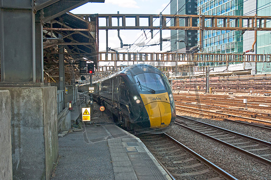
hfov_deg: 53.2
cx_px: 136
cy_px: 90
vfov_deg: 36.8
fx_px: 271
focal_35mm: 36
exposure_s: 1/500
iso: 400
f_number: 5
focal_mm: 24
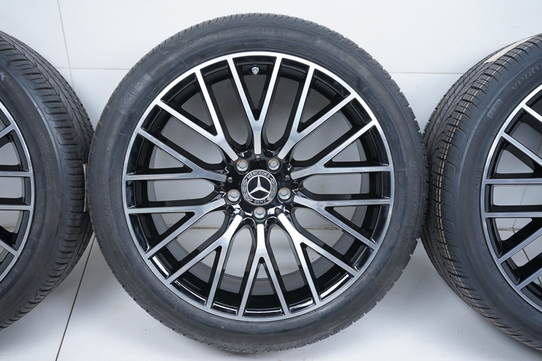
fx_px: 602
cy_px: 180
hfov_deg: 48.5
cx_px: 271
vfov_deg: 33.3
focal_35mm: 40
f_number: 7.1
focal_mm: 40
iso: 250
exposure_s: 1/125
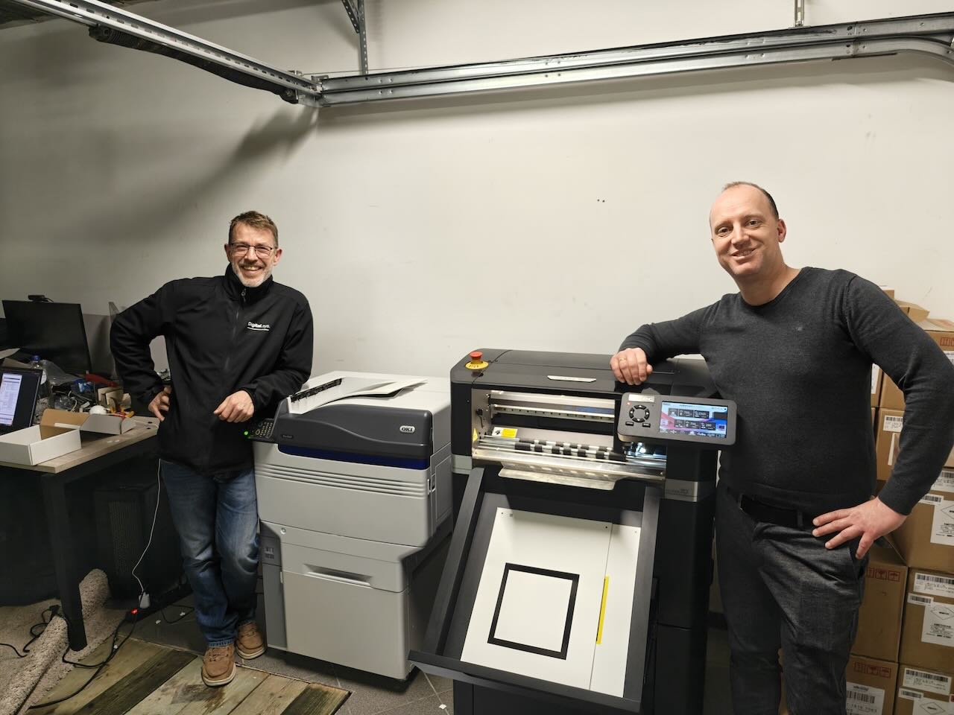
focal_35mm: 23
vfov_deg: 58.9
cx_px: 477
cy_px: 358
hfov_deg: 73.9
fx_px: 634
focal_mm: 6.06
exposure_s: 1/100
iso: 250
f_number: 1.6
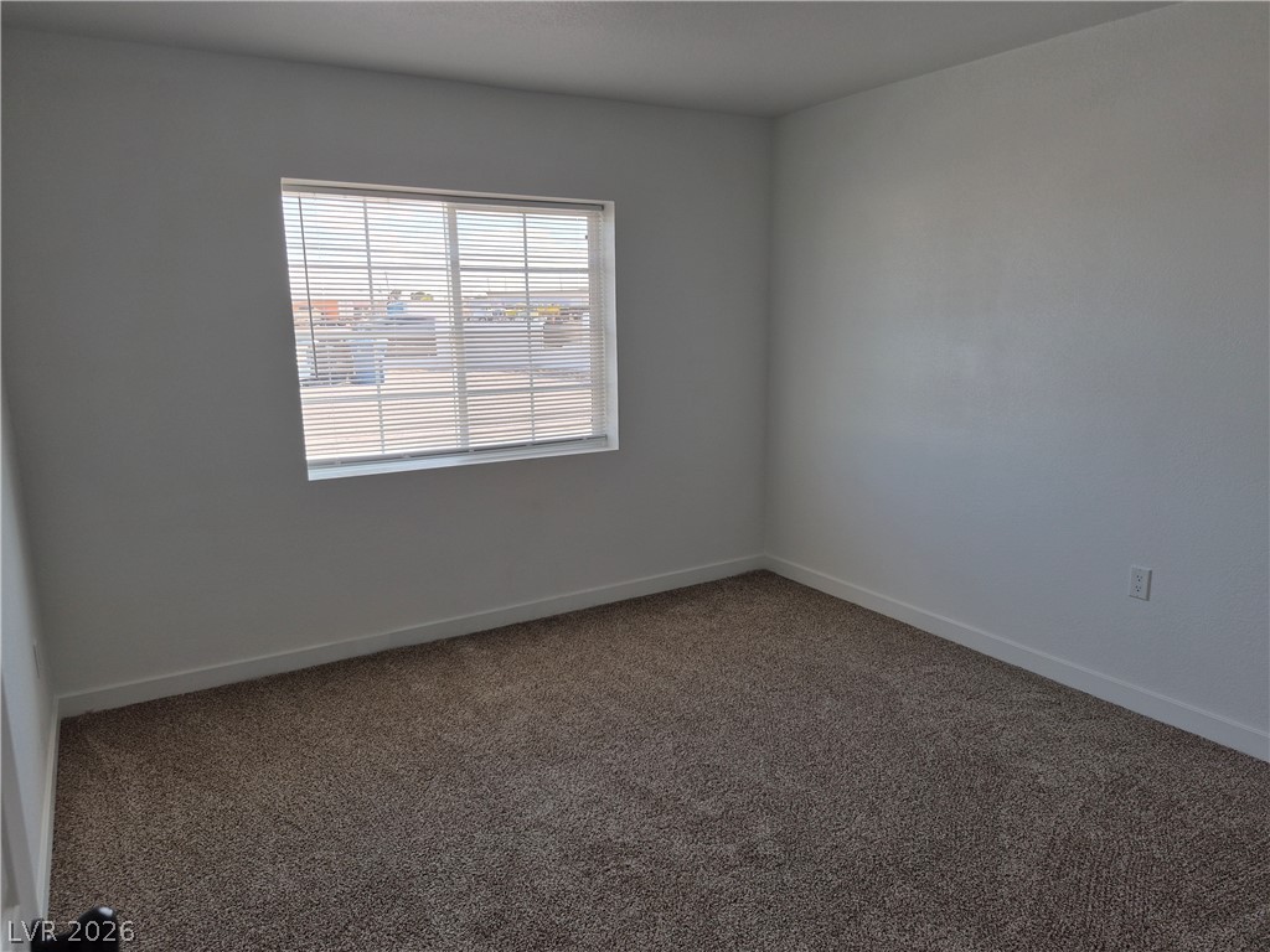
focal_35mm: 23
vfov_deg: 58.9
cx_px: 635
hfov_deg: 73.9
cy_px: 476
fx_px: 844
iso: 50
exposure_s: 1/180
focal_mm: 5.4
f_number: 1.8
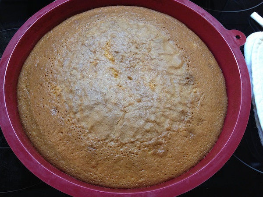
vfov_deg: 40.7
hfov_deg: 52.6
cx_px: 132
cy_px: 98
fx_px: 266
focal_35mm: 35
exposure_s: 1/20
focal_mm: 4.28
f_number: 2.4
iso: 250
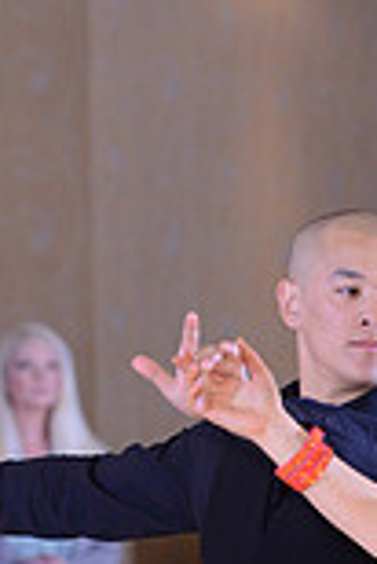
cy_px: 798
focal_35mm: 509
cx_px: 566
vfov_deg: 4.0
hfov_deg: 2.7
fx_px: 7977
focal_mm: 135
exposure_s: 1/250
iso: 1600
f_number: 5.6
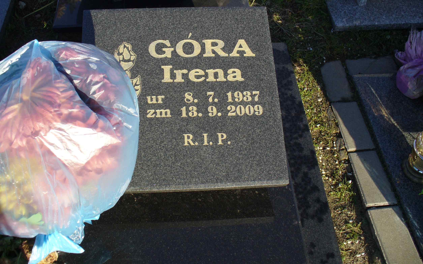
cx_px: 208
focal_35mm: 40
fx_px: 461
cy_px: 105
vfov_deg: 31.9
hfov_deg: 49.3
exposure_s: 1/160
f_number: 5.6
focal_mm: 6.1
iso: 80
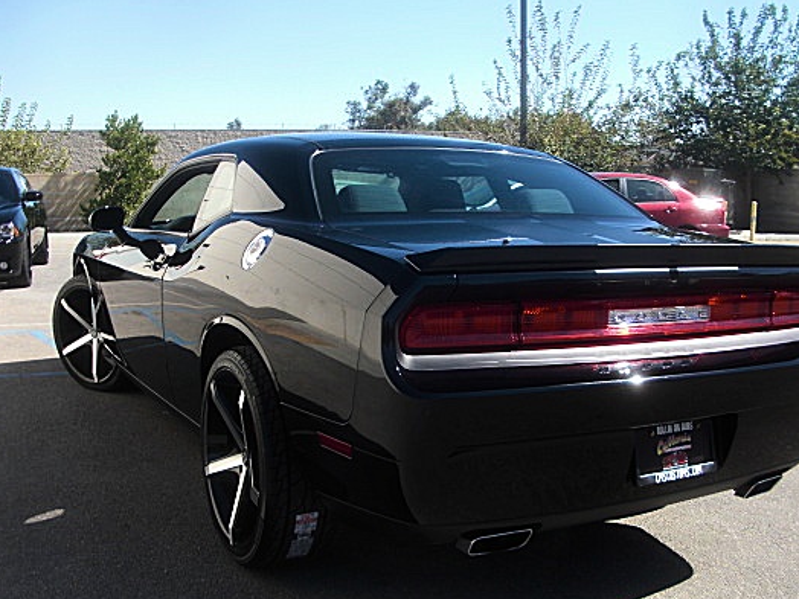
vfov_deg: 32.8
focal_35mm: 44
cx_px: 421
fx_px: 1016
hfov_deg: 42.9
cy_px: 335
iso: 50
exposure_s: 1/400
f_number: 2.8
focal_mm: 6.3
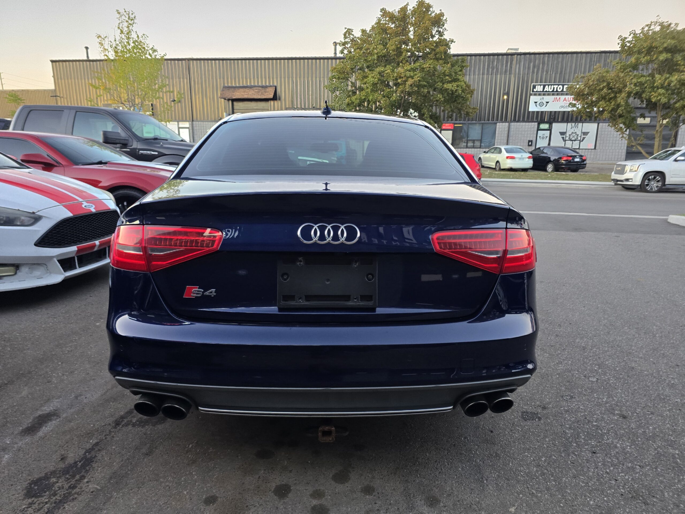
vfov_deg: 58.9
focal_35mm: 23
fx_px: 455
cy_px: 257
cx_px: 342
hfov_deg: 73.9
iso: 400
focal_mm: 6.3
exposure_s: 1/120
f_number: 1.7
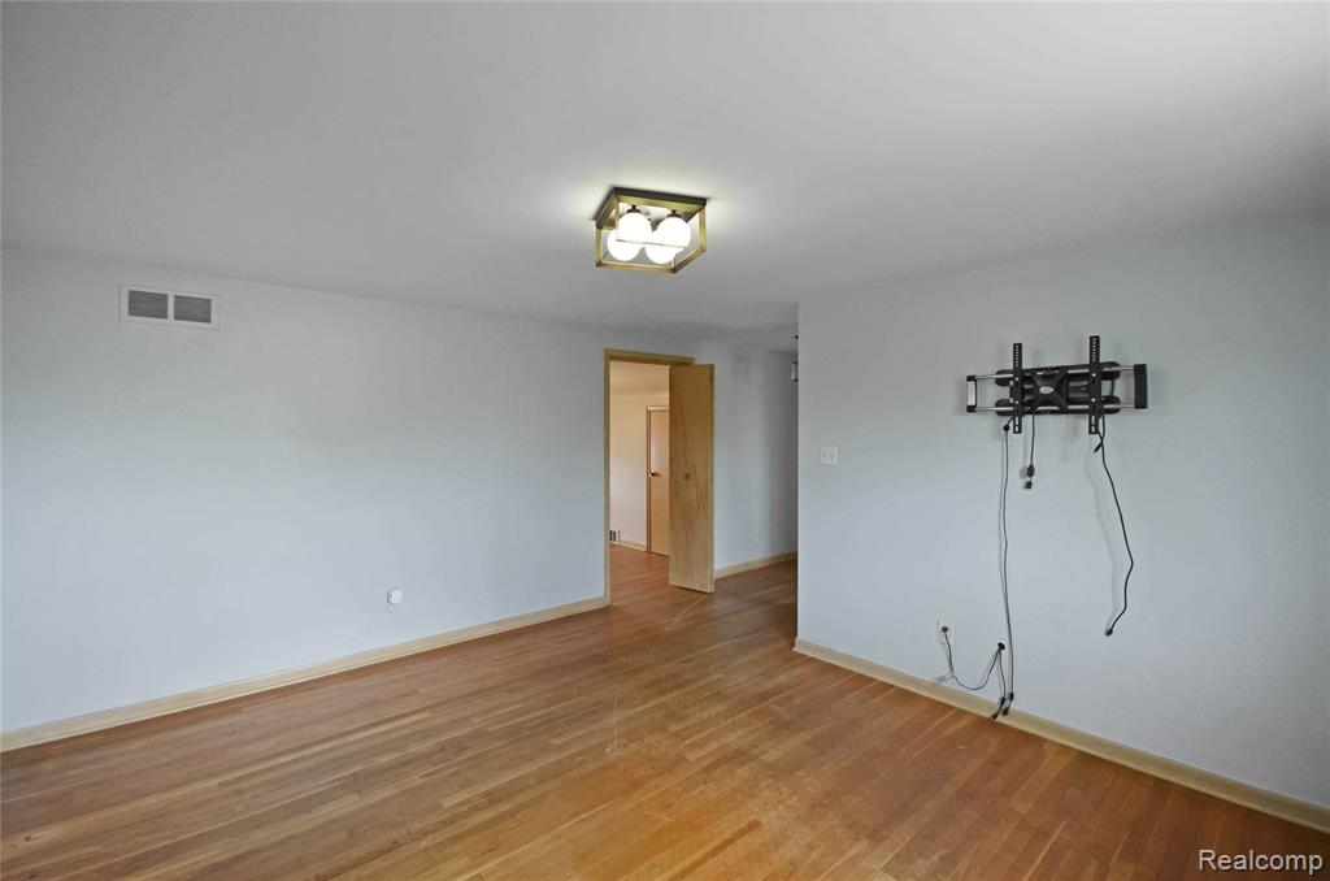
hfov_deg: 100.5
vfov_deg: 77.1
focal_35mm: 15
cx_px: 665
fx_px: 553
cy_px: 440
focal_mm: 10
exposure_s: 1/60
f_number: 4
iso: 400
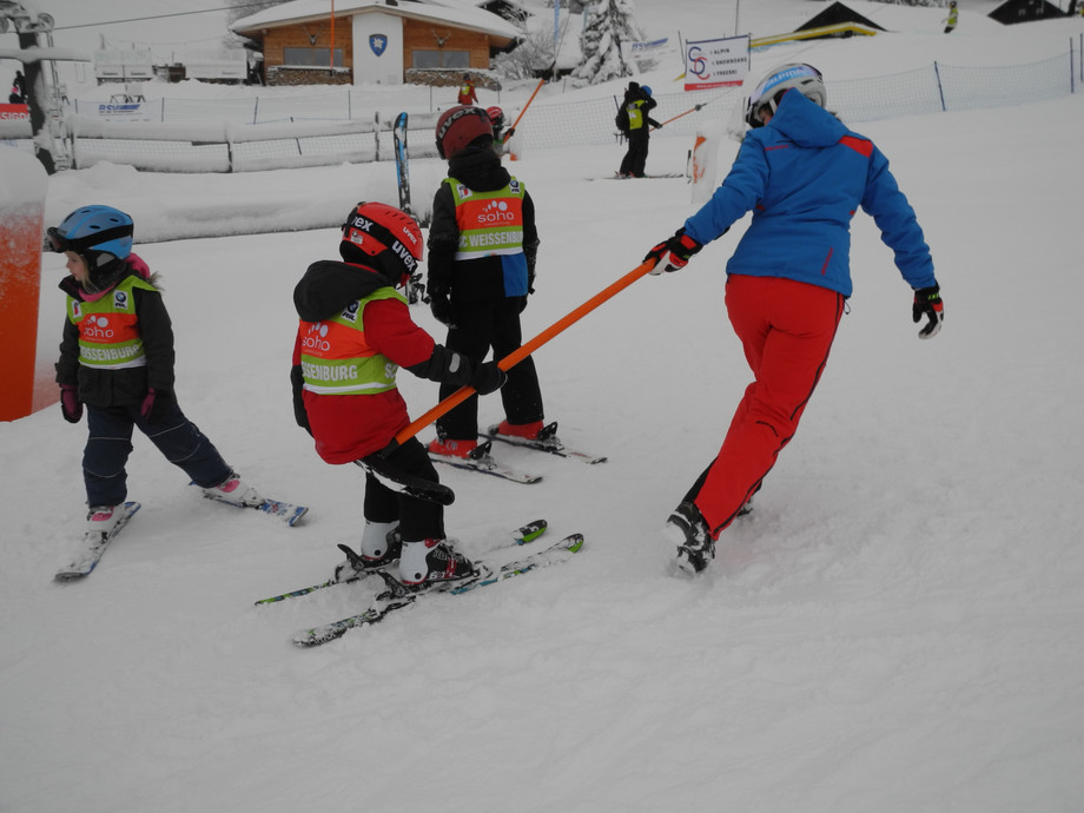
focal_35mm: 41
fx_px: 1284
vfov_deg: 35.1
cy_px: 406
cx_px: 542
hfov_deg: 45.8
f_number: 3.2
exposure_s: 1/800
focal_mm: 8.8
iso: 100
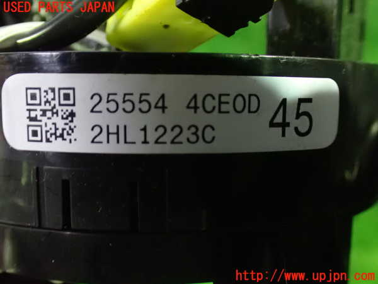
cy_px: 142
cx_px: 189
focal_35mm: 36
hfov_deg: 51.4
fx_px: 393
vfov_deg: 39.7
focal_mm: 6.37
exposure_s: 1/30
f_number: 2.5
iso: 1600
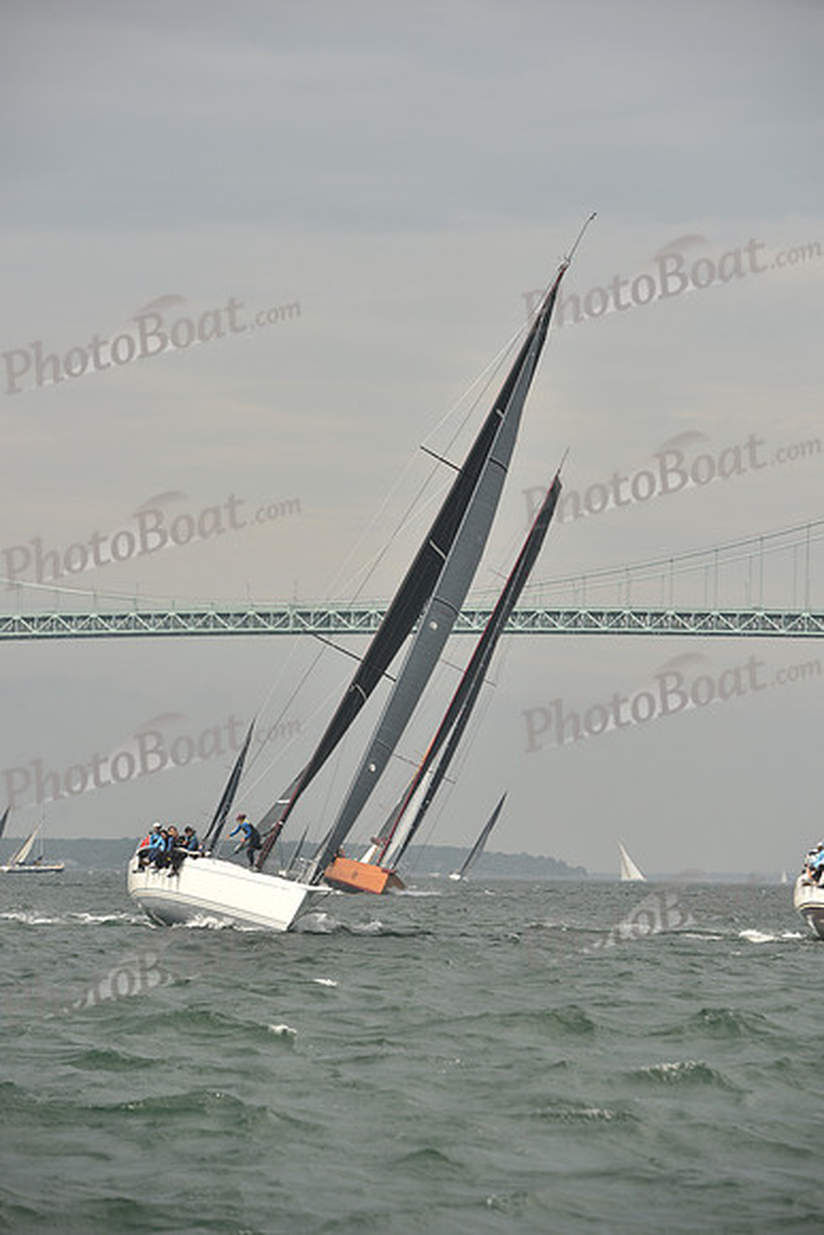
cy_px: 618
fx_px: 4632
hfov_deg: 10.2
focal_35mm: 135
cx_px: 412
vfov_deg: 15.2
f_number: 5.6
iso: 250
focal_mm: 135
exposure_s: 1/640
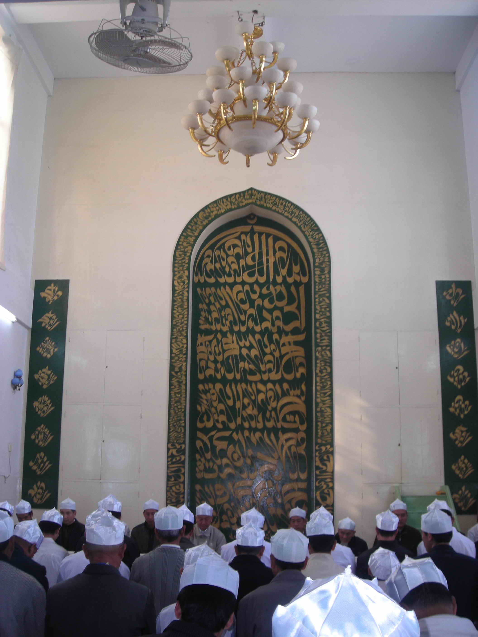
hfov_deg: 37.7
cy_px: 318
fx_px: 700
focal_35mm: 38
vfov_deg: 49.0
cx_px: 239
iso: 63
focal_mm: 6.3
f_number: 3.2
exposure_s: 1/30
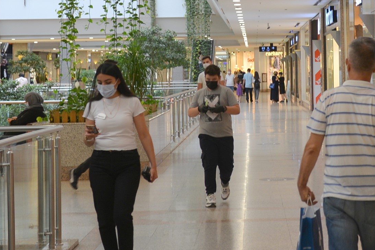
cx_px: 333
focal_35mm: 111
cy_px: 18
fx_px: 1156
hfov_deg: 18.1
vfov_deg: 12.2
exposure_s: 1/80
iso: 320
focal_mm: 36
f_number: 4.5
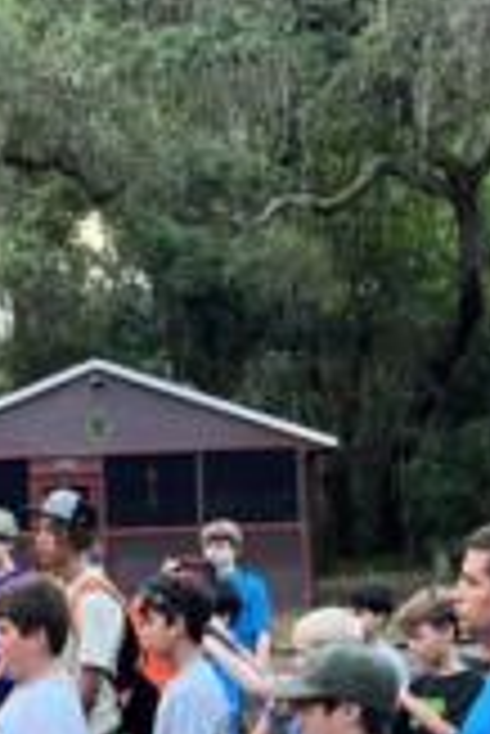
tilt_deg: -2.7
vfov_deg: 24.1
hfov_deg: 16.5
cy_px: 588
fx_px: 1691
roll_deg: +1.4
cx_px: 202
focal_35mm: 83
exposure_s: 1/60
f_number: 1.5
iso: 200
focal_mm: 5.7
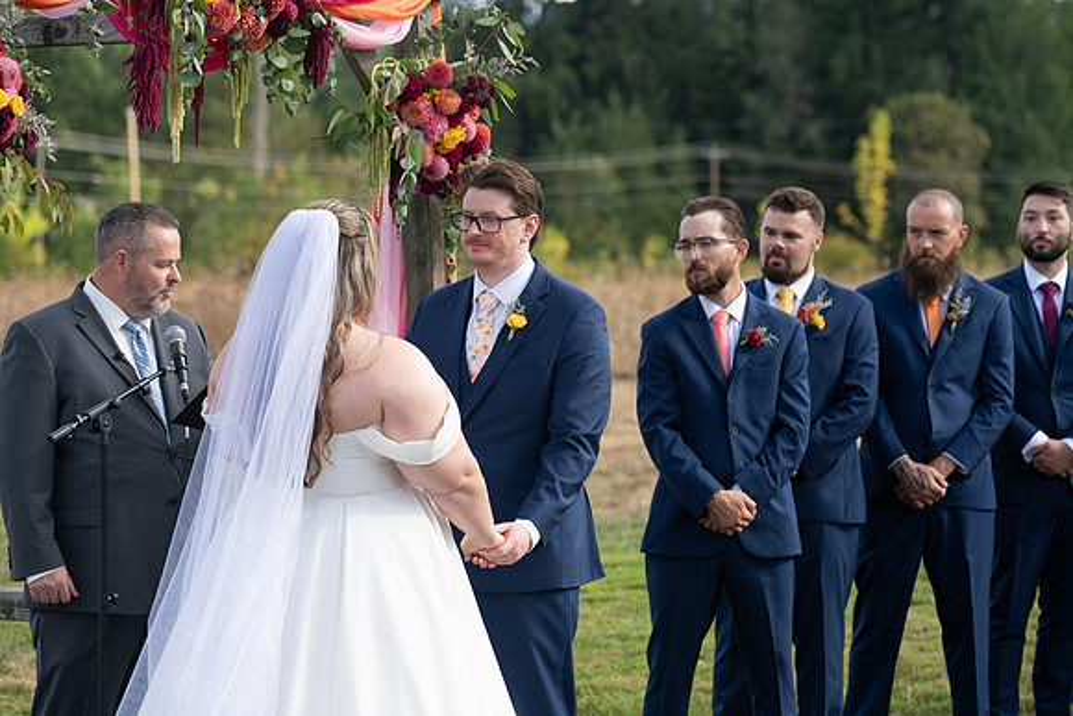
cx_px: 536
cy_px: 358
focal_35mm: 116
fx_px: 3458
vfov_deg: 11.8
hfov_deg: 17.6
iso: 400
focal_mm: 116
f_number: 4.5
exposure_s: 1/1000
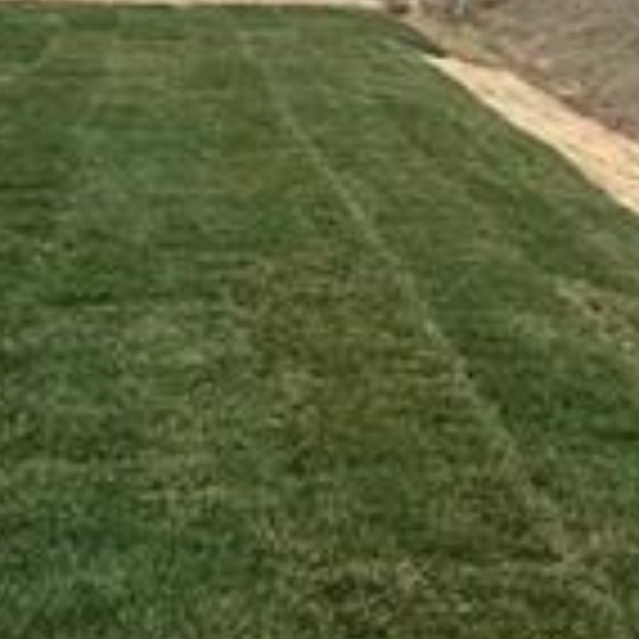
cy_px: 50
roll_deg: -0.8
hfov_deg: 23.6
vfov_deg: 24.9
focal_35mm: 67
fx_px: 1399
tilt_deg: -2.1
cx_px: 760
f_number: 2.2
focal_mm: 2.22
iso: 50
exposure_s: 1/1319
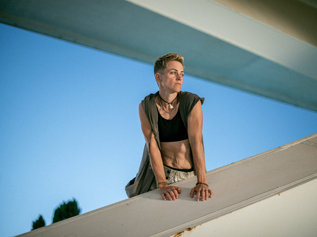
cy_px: 118
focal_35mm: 55
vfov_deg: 26.6
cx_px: 175
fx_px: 504
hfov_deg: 34.9
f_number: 1.4
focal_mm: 50
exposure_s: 1/2500
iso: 250
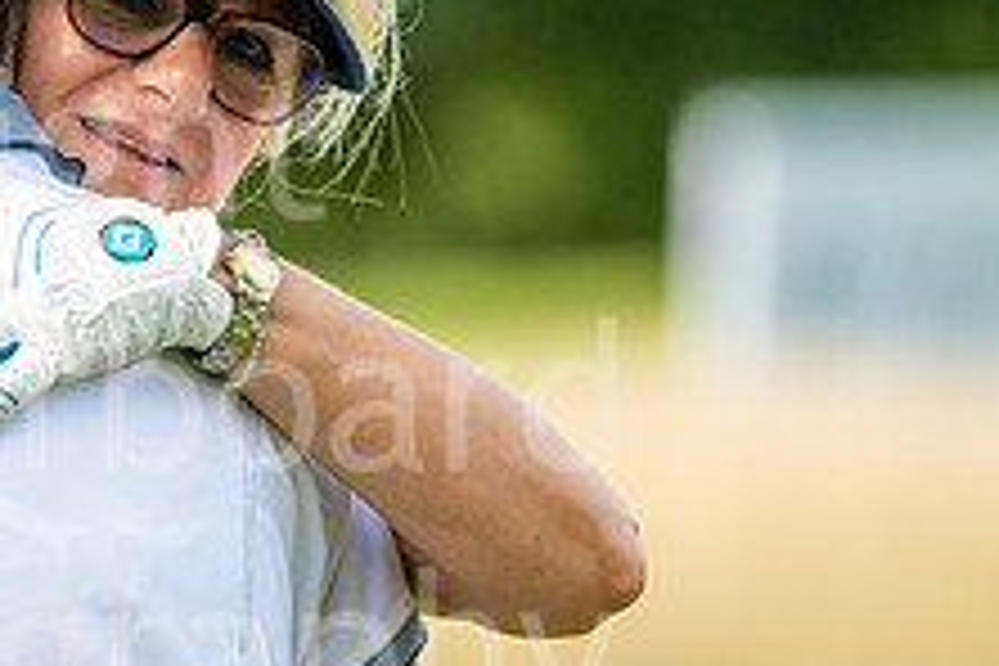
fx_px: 32687
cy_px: 439
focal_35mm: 1178
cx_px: 45
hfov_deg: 1.8
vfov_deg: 1.2
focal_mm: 300
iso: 100
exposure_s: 1/320
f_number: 4
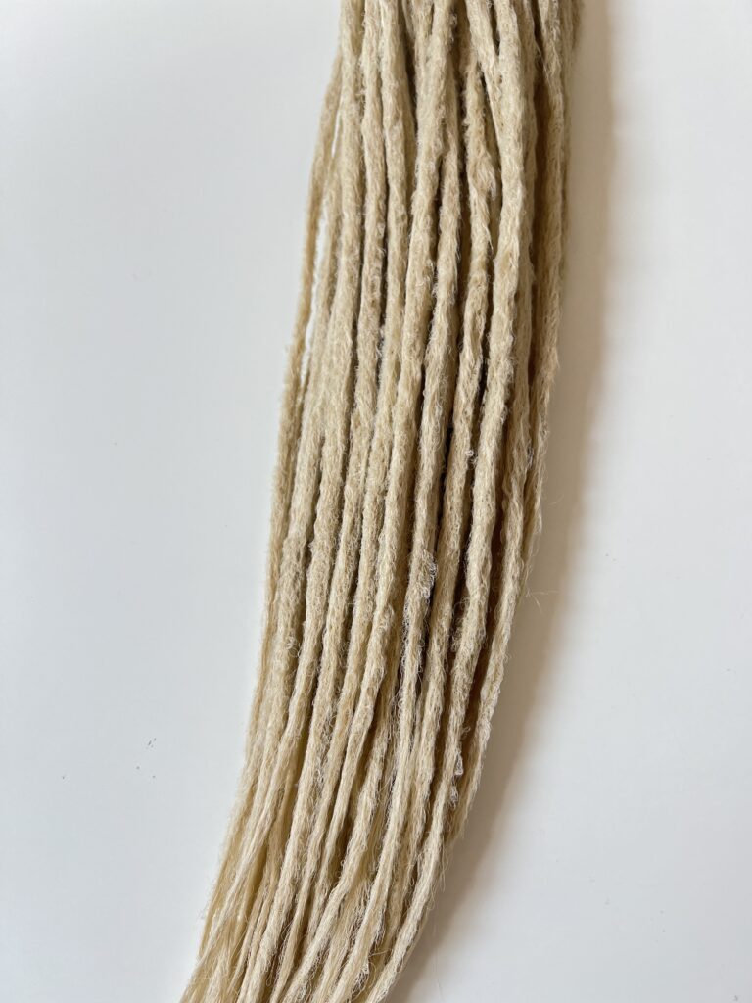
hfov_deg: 53.1
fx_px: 753
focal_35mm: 26
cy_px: 502
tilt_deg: -75.2
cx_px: 376
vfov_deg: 67.3
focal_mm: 5.7
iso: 125
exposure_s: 1/121
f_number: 1.5
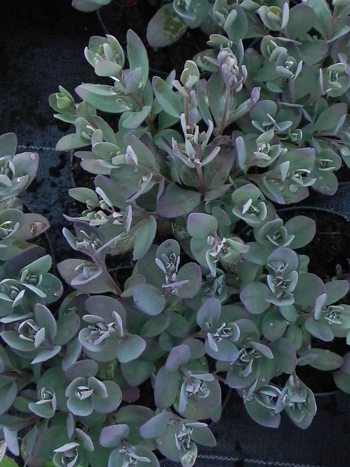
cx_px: 175
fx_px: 553
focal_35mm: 41
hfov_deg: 35.1
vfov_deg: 45.8
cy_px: 234
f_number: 3.5
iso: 160
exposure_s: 1/25
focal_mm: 7.3
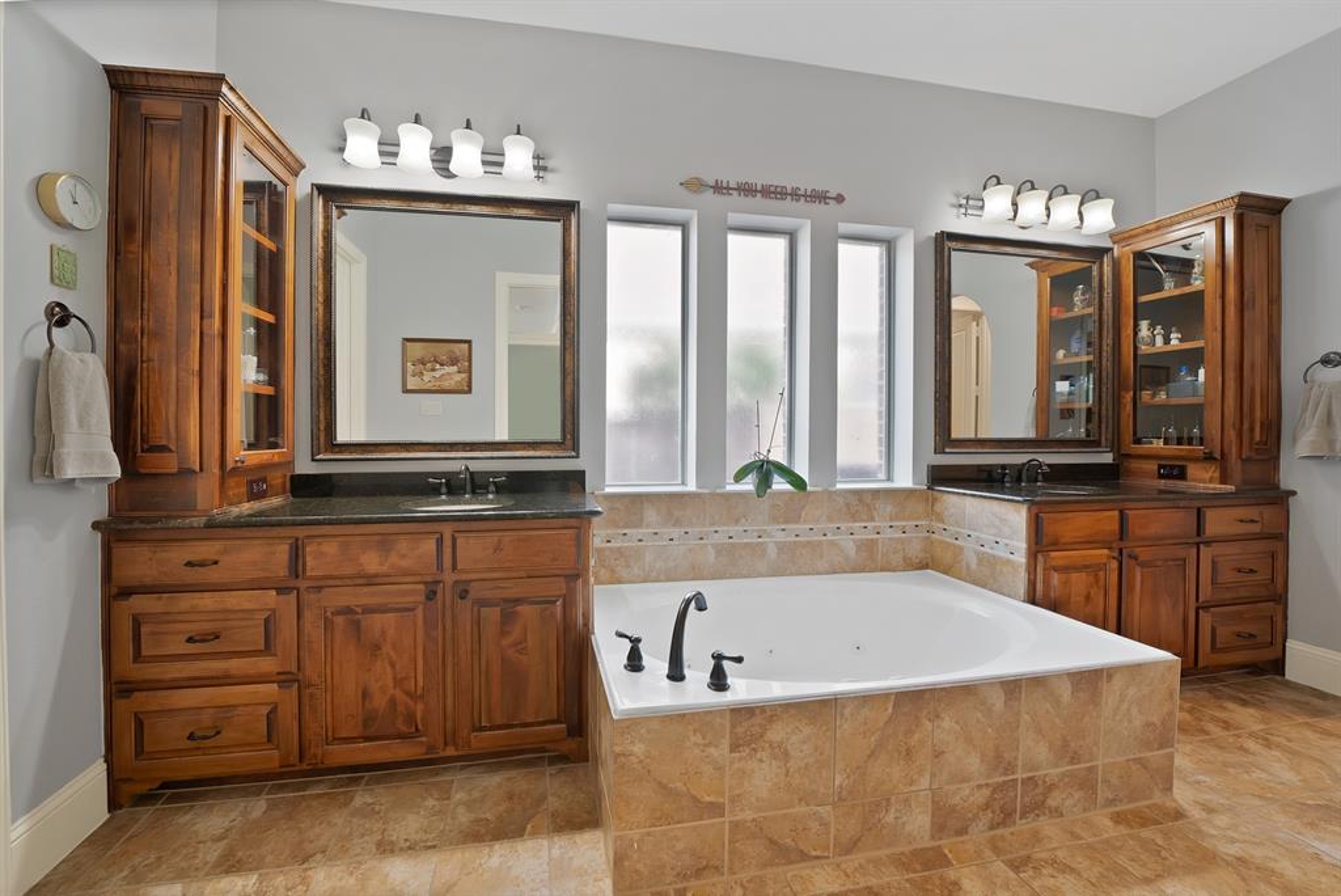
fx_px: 447
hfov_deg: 112.6
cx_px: 670
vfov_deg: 90.1
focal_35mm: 12
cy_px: 448
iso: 640
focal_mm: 12
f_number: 9
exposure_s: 1/2.5
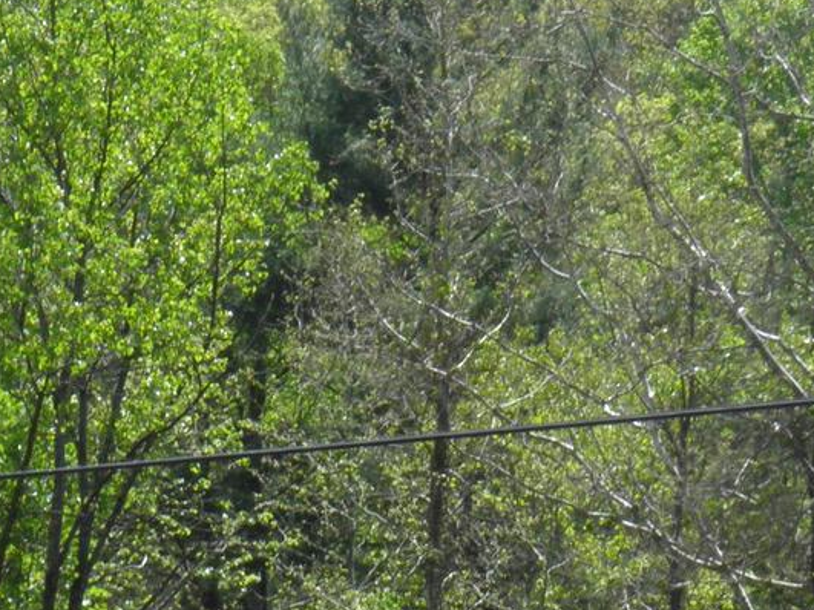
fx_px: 4443
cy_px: 837
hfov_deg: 10.3
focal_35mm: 189
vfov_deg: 7.7
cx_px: -138
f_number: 5.5
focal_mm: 8.9
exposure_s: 1/200
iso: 50
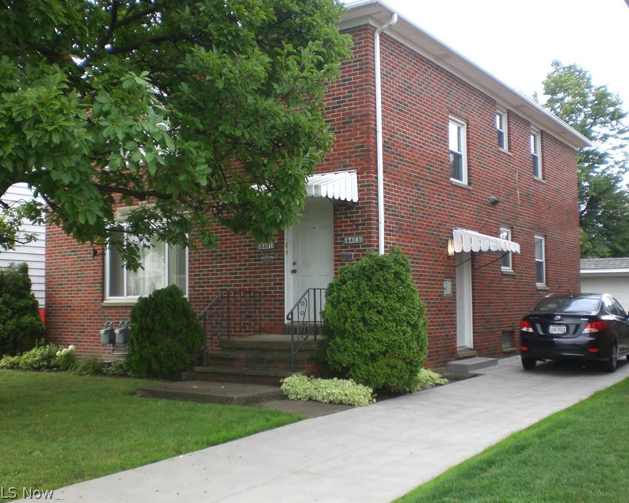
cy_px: 250
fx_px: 745
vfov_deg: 37.3
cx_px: 323
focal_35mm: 40
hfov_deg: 45.8
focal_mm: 6.3
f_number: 3.1
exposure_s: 1/80
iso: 50
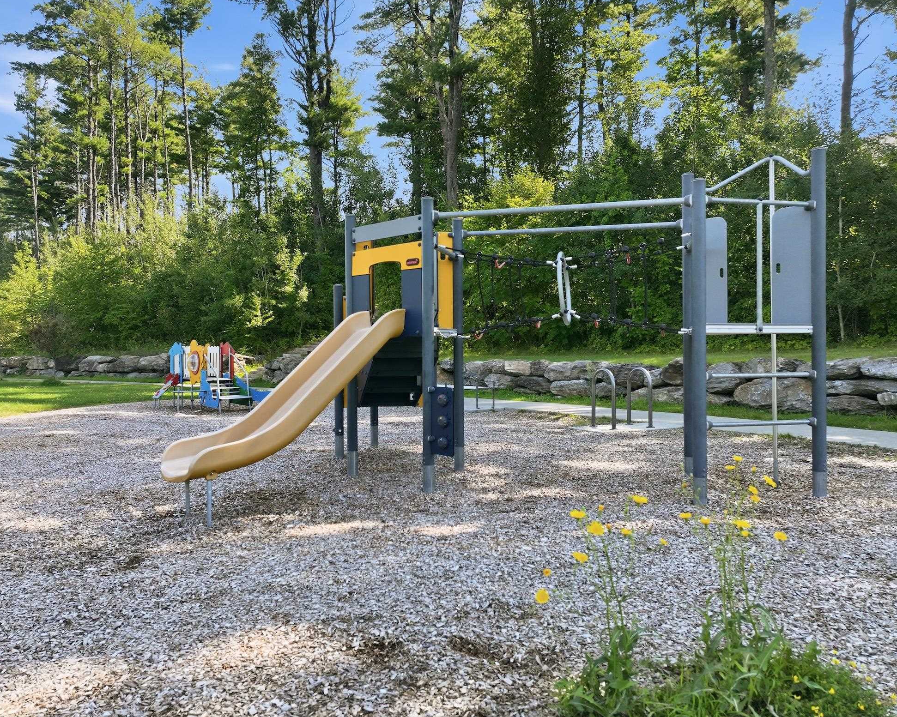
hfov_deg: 65.9
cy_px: 360
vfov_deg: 54.9
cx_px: 413
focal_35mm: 26
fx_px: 690
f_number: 2.8
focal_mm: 12.3
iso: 300
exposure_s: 1/1000
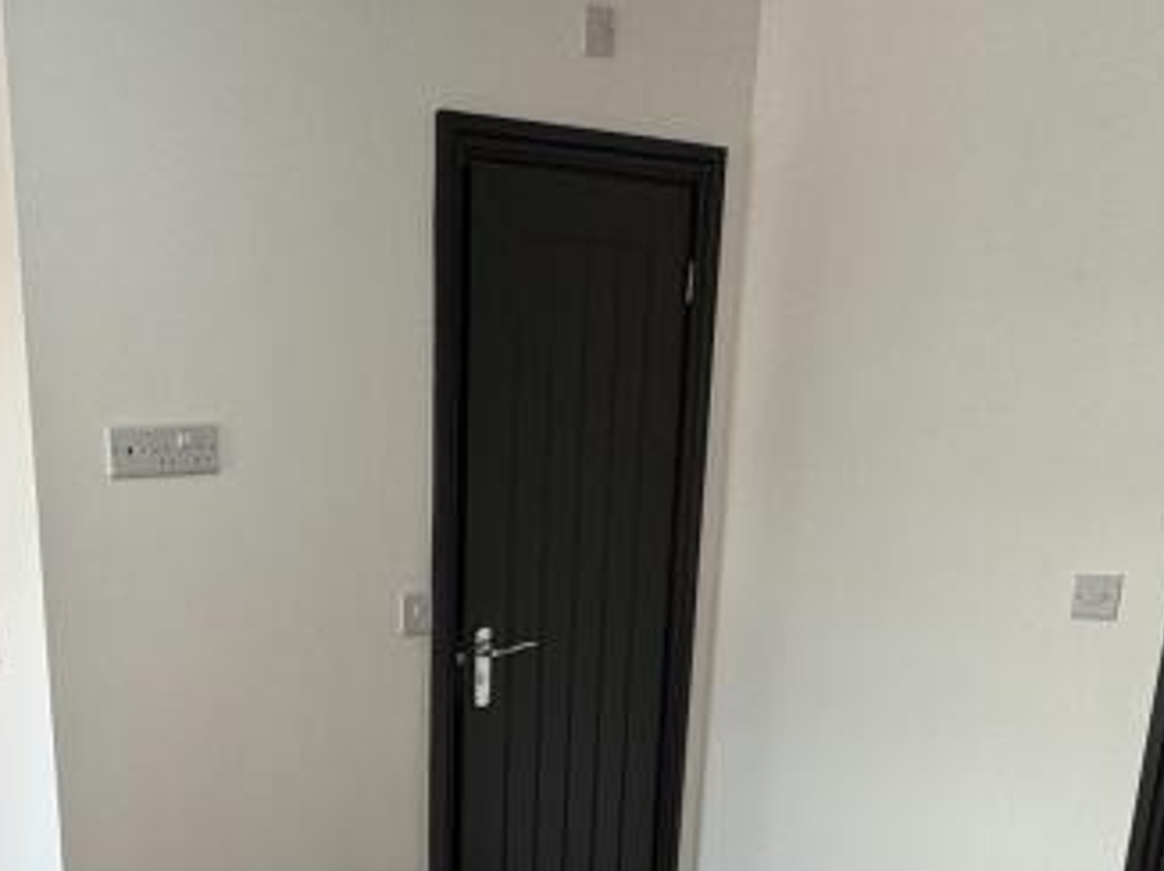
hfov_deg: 41.3
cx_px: 243
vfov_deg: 29.4
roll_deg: +1.7
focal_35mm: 44
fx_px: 1478
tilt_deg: -18.7
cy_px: 971
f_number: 2.2
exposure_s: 1/100
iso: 100
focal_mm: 2.22
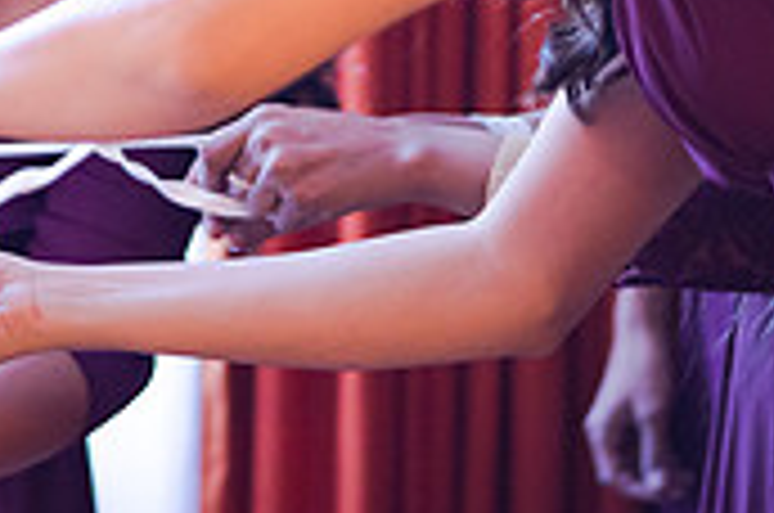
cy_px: -263
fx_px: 3627
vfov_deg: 7.9
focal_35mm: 169
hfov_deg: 12.1
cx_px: 94
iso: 1600
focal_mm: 50
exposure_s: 1/320
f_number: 1.8
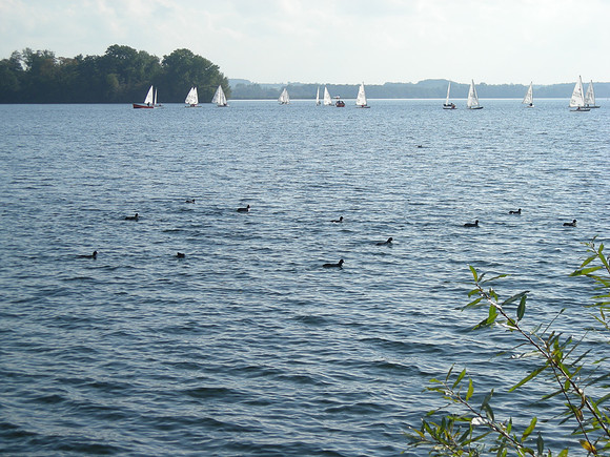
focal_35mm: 94
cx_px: 305
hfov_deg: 20.9
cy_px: 228
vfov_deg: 15.7
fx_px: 1656
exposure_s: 1/132
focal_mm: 15.3
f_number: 8.8
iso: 50
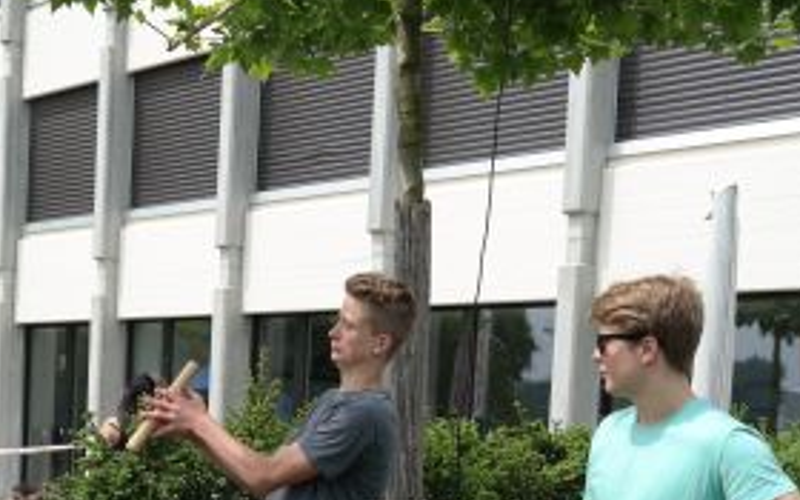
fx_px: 1374
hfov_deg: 32.0
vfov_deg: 19.8
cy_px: 530
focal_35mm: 63
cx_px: 226
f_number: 5.6
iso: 100
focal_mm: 18
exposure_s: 1/250
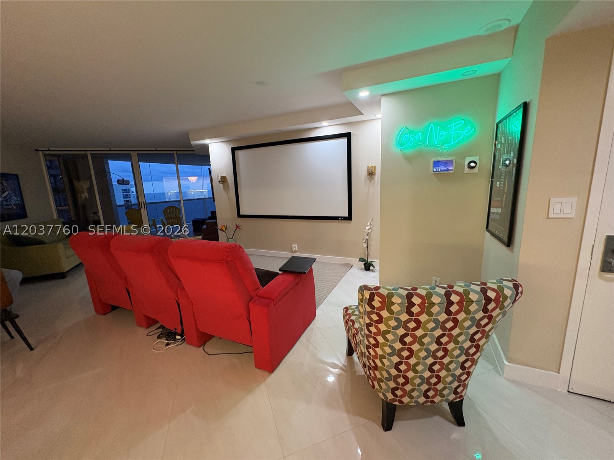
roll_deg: +1.4
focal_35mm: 14
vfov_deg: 85.7
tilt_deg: -10.2
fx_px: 248
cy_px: 230
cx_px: 307
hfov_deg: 102.1
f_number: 2.2
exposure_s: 1/60
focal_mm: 2.22
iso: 320
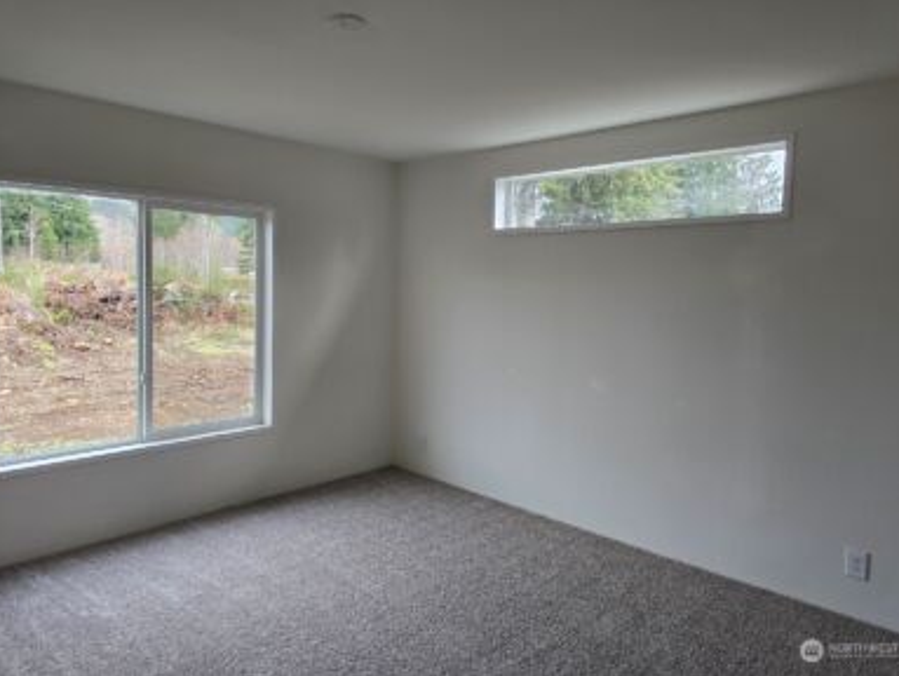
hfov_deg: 71.5
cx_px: 446
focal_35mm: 24
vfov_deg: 56.9
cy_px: 326
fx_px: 624
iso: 125
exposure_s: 1/120
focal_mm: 6.3
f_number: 1.7
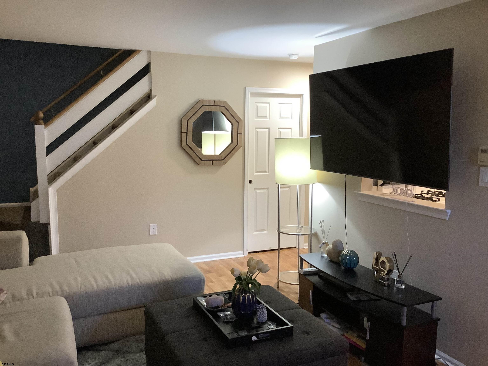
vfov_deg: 45.4
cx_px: 244
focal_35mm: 31
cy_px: 183
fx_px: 437
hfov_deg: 58.4
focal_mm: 3.3
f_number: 2.4
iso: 250
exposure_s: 1/40
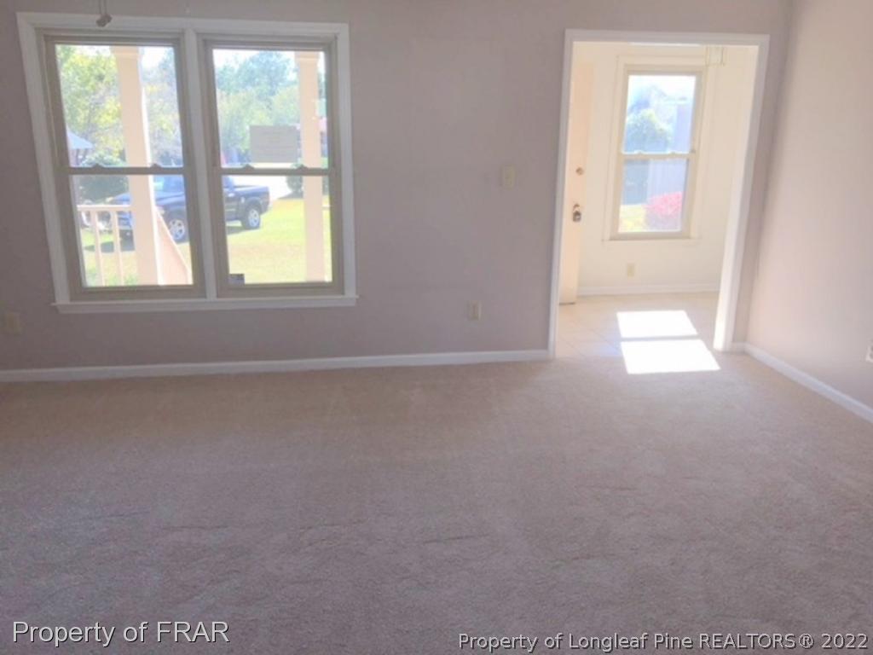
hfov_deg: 61.7
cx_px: 436
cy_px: 328
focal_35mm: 29
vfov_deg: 48.2
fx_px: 731
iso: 25
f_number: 2.2
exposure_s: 1/152
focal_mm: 4.15
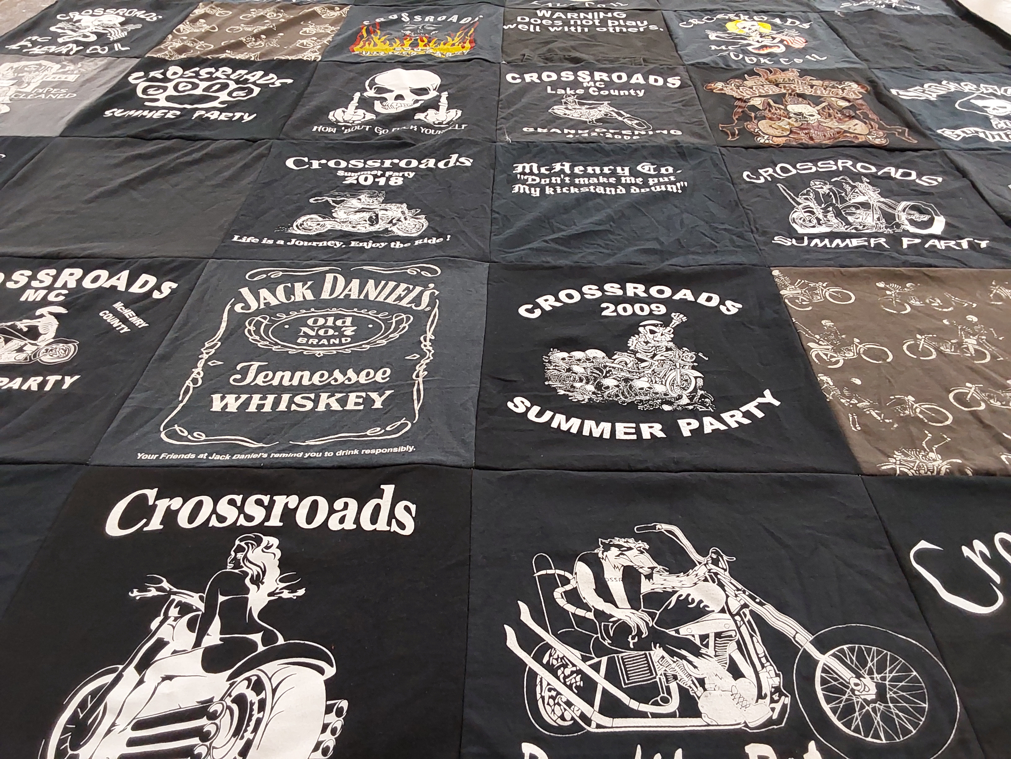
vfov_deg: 49.7
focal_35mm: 28
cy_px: 380
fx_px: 818
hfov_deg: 63.4
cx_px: 506
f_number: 1.9
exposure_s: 1/50
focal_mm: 2.91
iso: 250
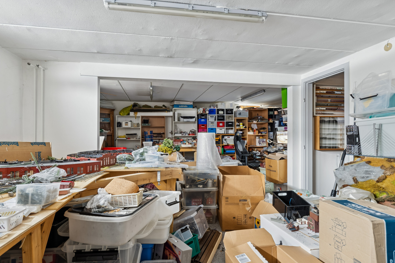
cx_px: 191
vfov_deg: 58.9
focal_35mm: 21
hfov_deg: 80.5
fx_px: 233
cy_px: 137
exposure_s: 20
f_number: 8
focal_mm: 13.5
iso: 200
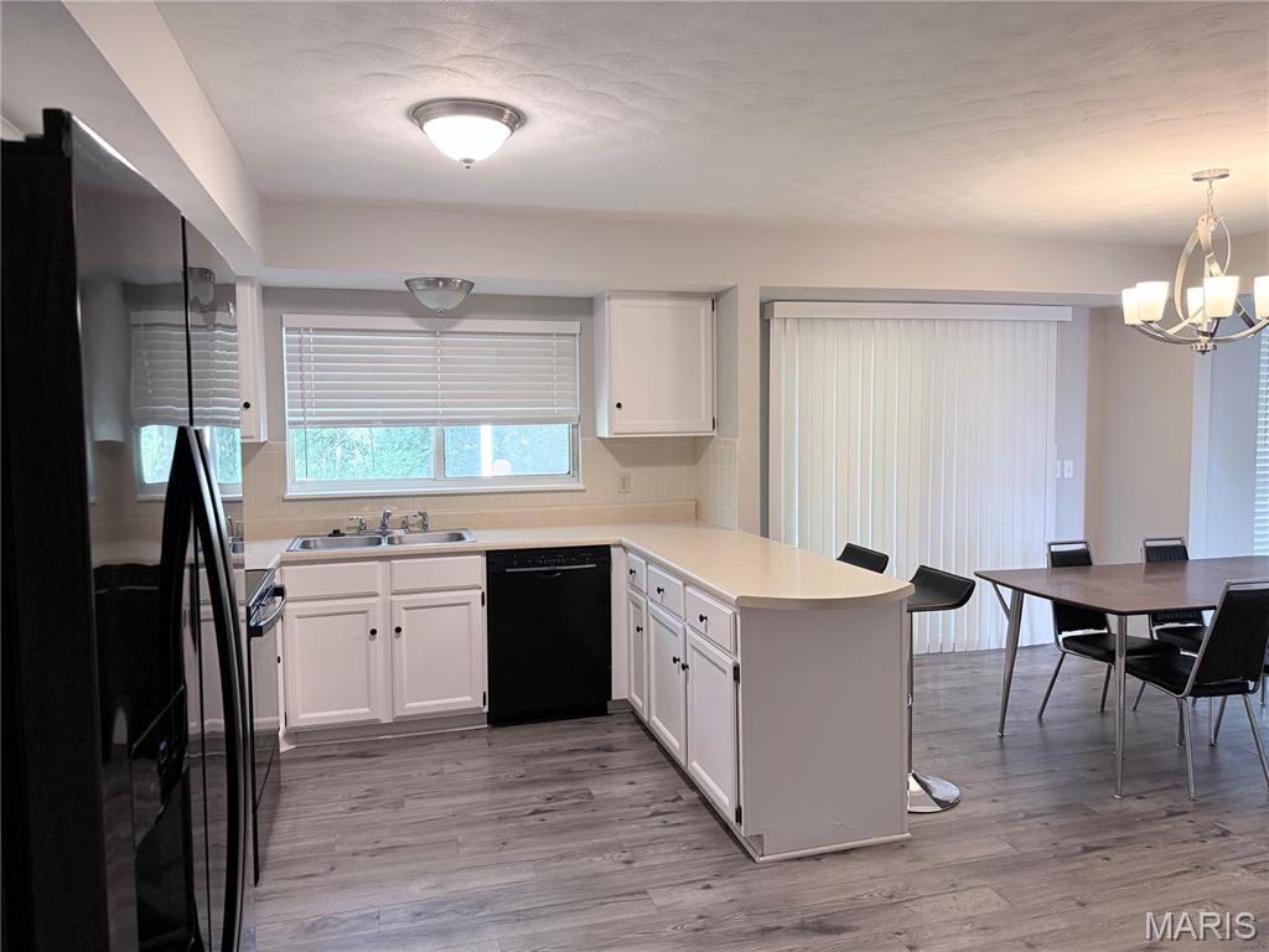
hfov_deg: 71.6
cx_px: 634
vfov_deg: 56.8
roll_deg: +0.6
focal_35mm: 24
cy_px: 476
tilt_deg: -3.2
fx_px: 880
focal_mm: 6.76
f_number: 1.78
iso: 320
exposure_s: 1/120
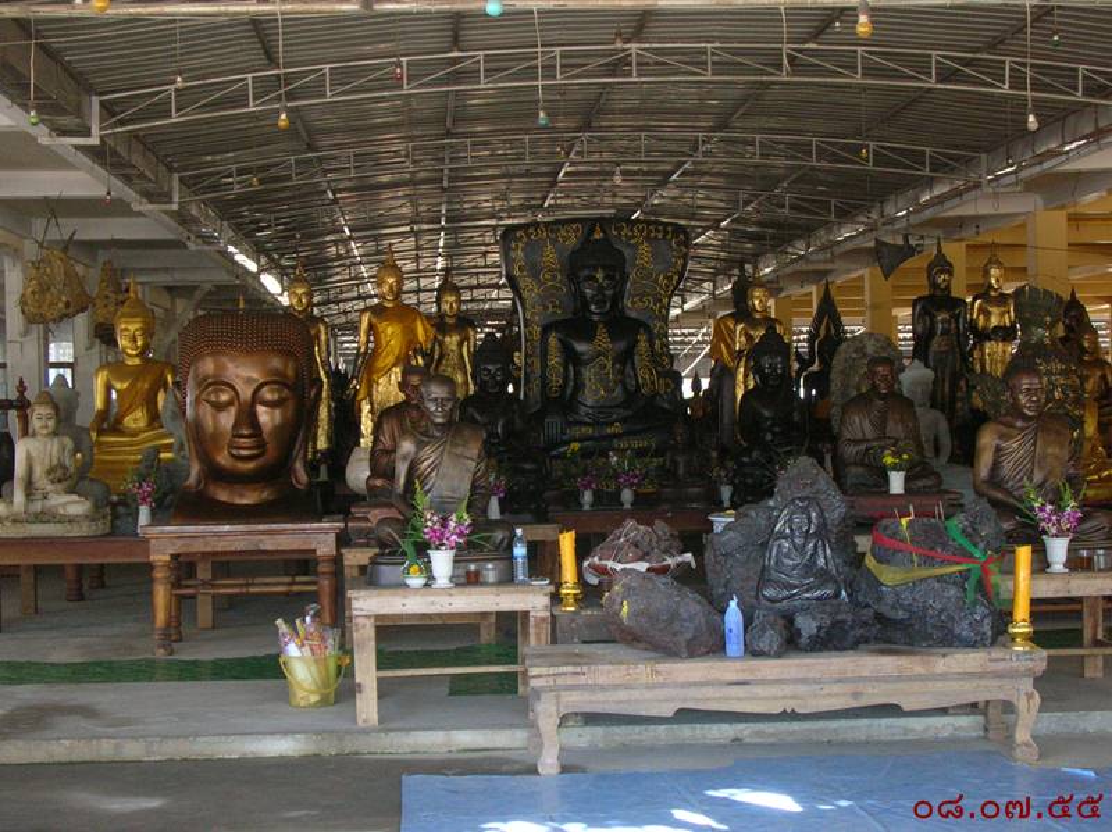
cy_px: 416
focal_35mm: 62
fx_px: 1990
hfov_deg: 31.2
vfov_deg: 23.6
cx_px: 556
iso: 170
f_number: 3.6
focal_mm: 10.2
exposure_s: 1/60.1
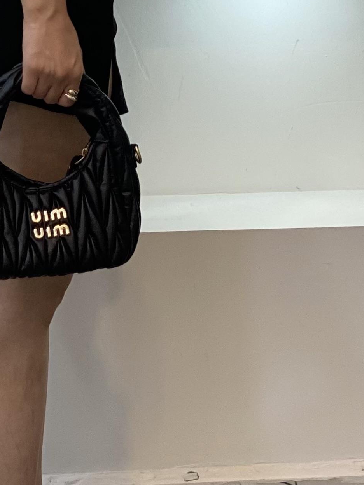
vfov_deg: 11.9
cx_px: 137
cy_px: -37
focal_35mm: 164
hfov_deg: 9.0
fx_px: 2299
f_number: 2
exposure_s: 1/100
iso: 80
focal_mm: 6
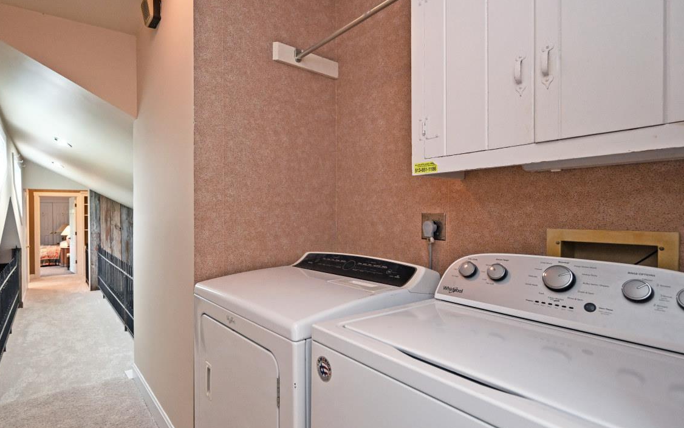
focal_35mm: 19
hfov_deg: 87.4
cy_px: 214
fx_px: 354
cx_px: 294
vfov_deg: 62.2
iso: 1250
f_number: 4
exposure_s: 1/60
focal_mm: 14
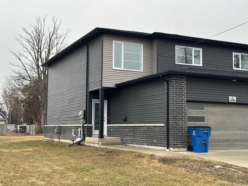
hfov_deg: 38.9
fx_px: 351
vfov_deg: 29.7
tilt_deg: +6.3
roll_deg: -0.9
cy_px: 94
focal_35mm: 49
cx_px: 122
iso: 64
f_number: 1.78
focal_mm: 6.86
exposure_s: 1/262
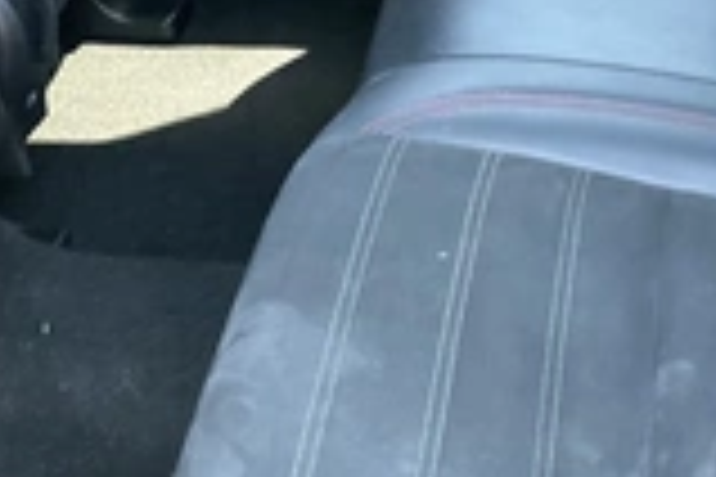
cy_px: 414
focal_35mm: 76
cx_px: 779
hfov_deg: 24.9
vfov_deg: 17.7
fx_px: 1511
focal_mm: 3
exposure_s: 1/60
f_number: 1.8
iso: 160
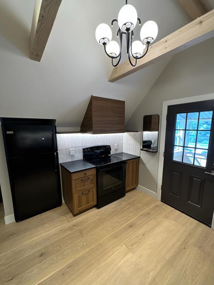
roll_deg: -0.9
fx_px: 124
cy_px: 147
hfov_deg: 81.7
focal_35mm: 15
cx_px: 113
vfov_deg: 98.1
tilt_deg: -8.9
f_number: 2.2
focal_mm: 2.22
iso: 160
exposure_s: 1/60
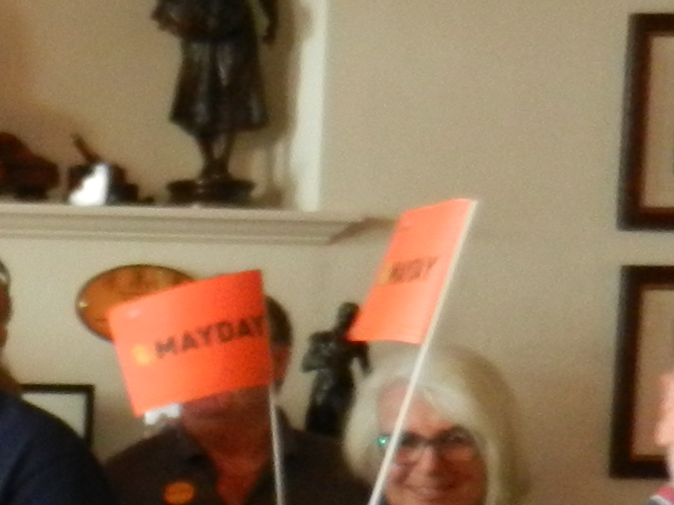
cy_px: 540
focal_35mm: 117
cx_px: -625
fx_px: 2278
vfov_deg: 12.5
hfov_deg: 14.4
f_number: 3.5
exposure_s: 1/20
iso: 400
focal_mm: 4.5
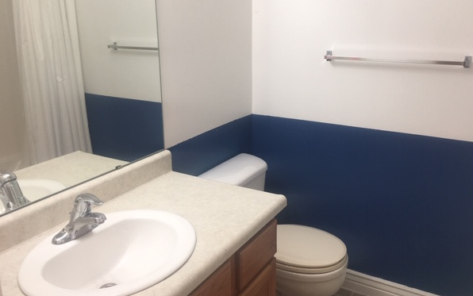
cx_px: 248
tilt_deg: -14.4
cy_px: 125
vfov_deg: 38.3
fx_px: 426
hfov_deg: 58.1
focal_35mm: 33
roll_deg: +0.2
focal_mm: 4.15
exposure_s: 1/60
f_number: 2.2
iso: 25
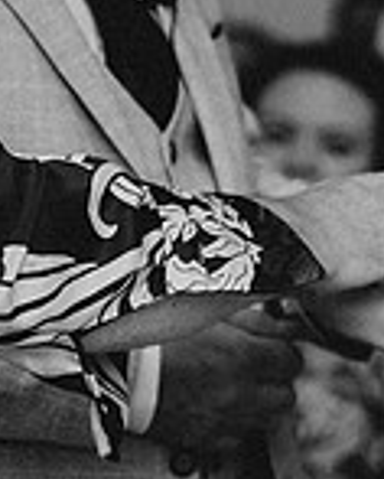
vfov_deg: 6.0
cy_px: 179
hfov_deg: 4.8
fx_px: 4579
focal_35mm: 323
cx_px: 465
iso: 800
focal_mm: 75
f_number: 2.8
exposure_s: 1/160
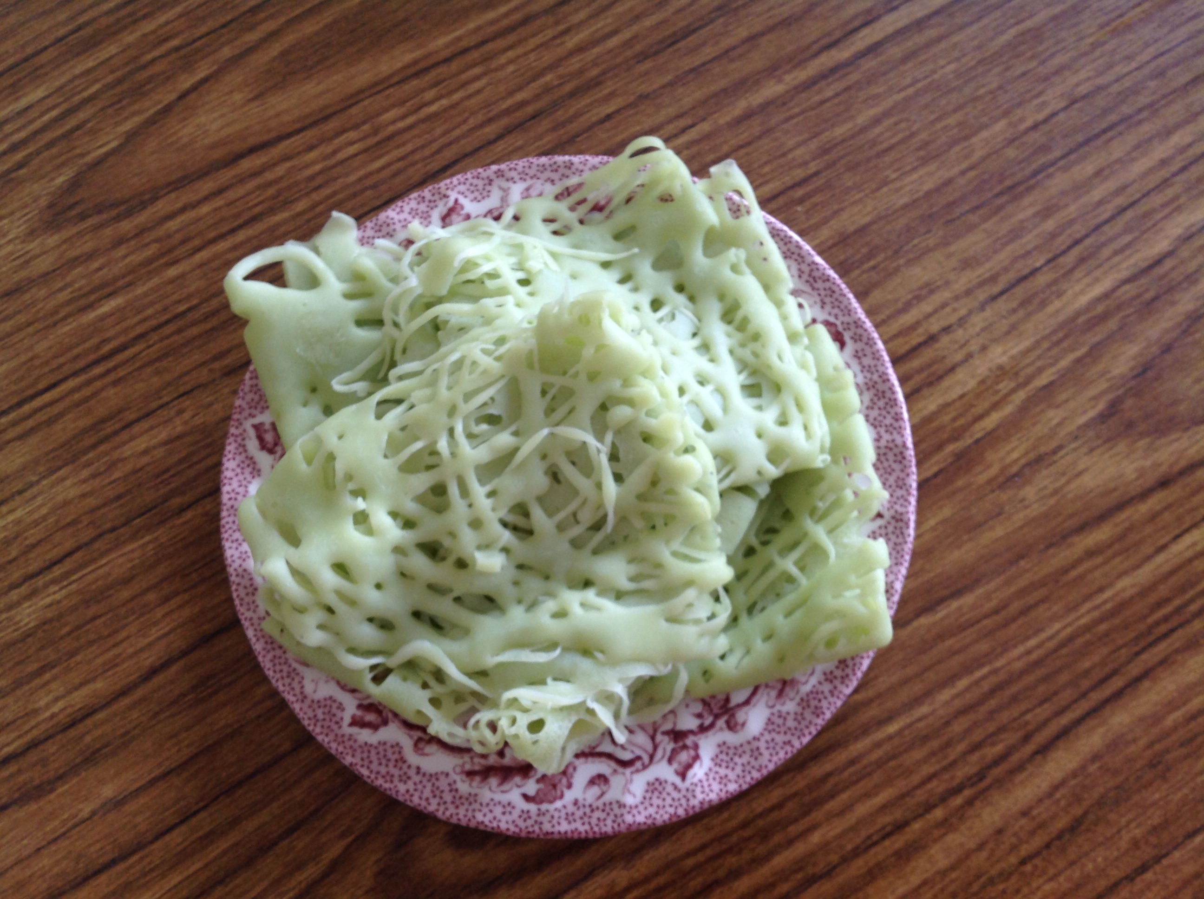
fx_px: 1216
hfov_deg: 52.7
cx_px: 602
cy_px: 450
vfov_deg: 40.6
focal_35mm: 35
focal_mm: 4.28
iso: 80
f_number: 2.4
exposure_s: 1/15
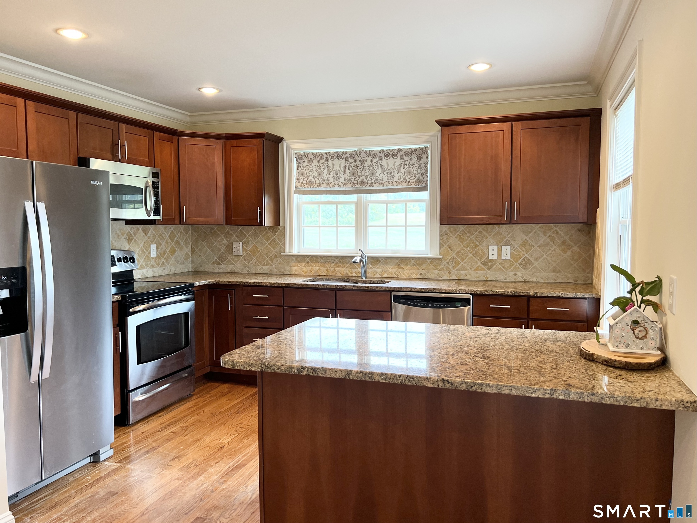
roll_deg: -0.8
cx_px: 348
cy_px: 262
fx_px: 524
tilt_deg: -3.3
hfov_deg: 67.3
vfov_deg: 53.1
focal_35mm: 26
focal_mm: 5.7
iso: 200
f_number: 1.5
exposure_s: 1/60
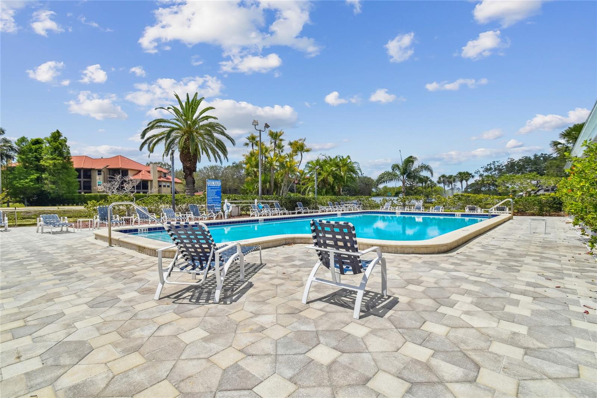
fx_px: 249
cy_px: 199
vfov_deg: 77.3
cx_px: 298
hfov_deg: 100.4
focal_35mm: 15
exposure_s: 1/1600
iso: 100
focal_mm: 10
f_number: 5.6
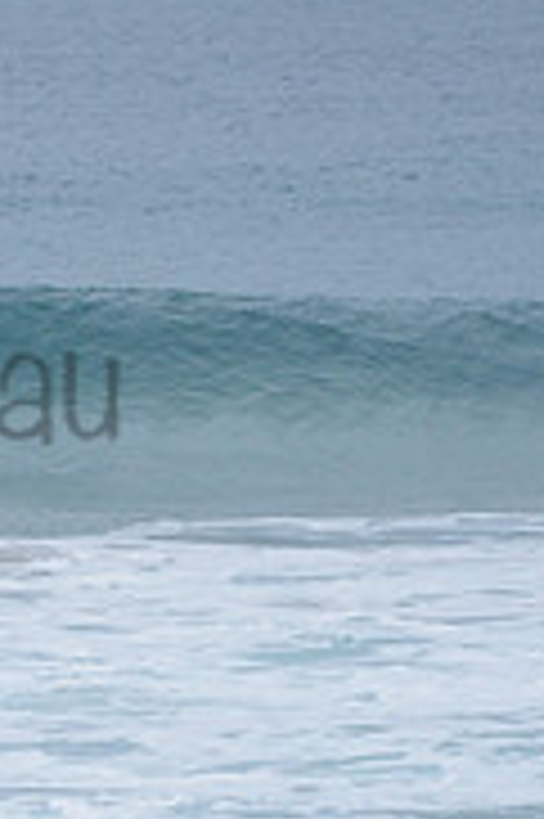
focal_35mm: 670
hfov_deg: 2.0
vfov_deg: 3.1
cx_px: -355
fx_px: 15214
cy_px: 335
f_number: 5.6
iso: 320
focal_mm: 210
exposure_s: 1/2000
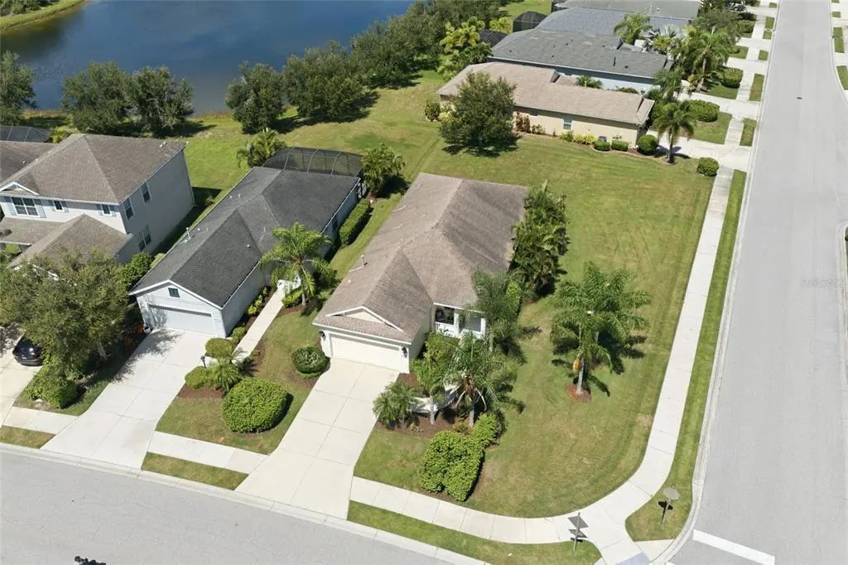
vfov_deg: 46.4
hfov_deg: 65.5
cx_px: 424
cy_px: 282
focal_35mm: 28
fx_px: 659
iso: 160
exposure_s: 1/2000
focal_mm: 14.4
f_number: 2.8
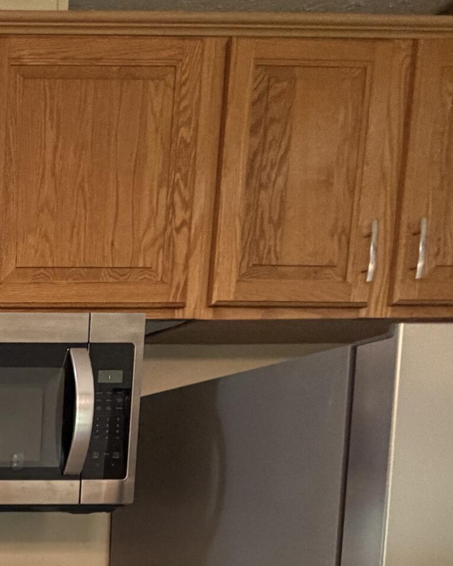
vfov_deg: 38.1
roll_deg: +1.0
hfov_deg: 25.0
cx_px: -255
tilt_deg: -7.1
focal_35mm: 43
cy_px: 568
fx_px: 720
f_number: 2.2
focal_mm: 2.22
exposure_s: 1/60
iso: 320
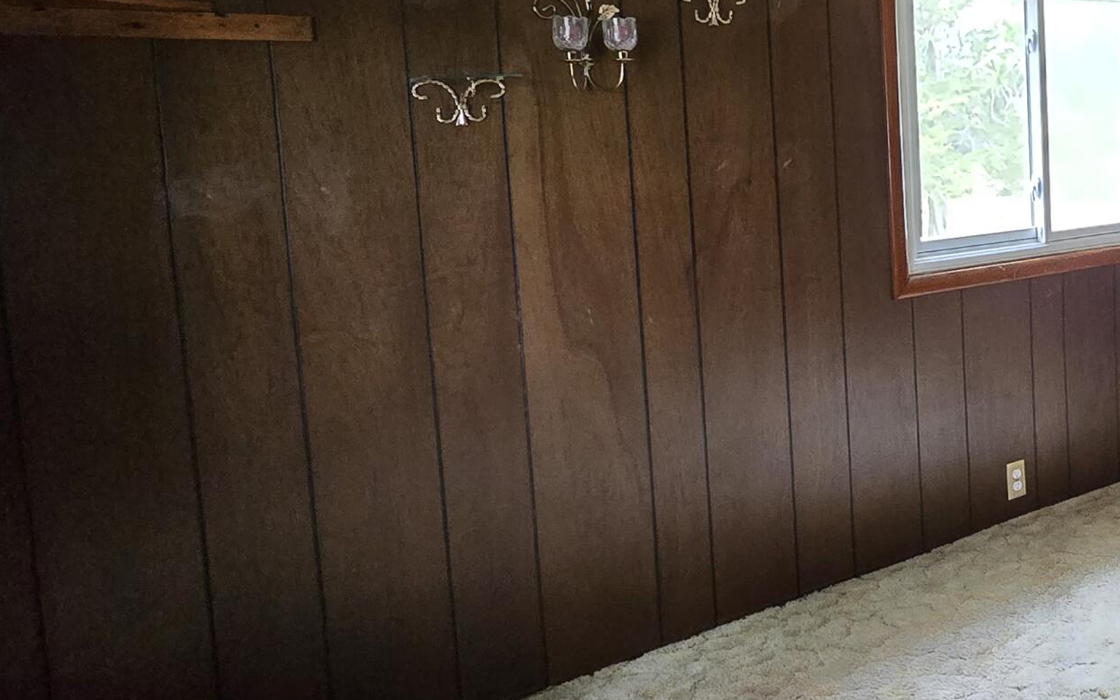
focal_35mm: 33
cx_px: 1107
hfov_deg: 48.4
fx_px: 1007
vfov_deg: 37.6
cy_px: 195
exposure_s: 1/60
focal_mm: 2.2
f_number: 2.2
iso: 800
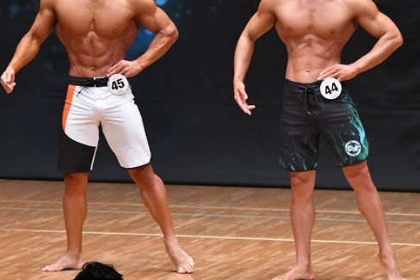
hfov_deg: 5.0
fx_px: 4771
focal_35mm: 409
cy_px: 97
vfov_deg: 3.4
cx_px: 127
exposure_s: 1/400
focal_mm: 170
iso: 8000
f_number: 5.6
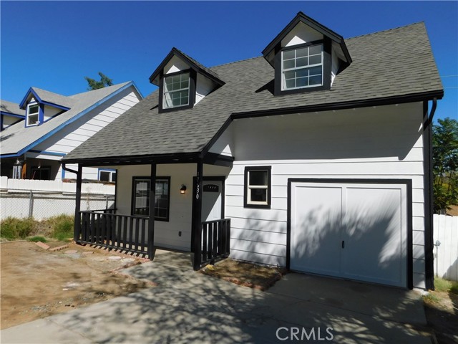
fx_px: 304
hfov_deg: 73.9
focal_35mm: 23
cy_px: 172
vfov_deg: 58.9
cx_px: 229
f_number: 6
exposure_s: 1/800
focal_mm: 4
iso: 125
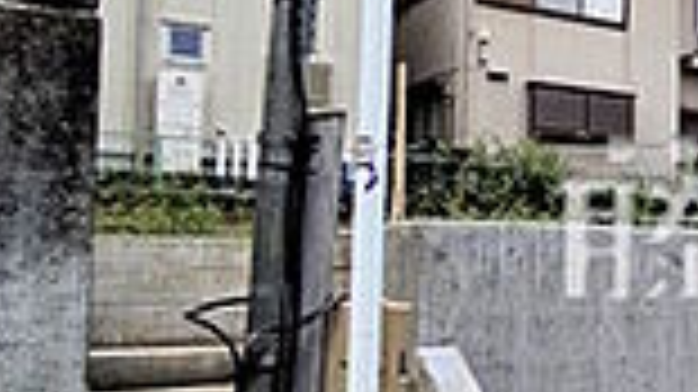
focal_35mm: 59
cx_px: 1036
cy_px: 216
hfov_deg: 26.3
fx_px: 1091
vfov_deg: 20.3
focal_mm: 1.83
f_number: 2.2
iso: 50
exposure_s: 1/2404
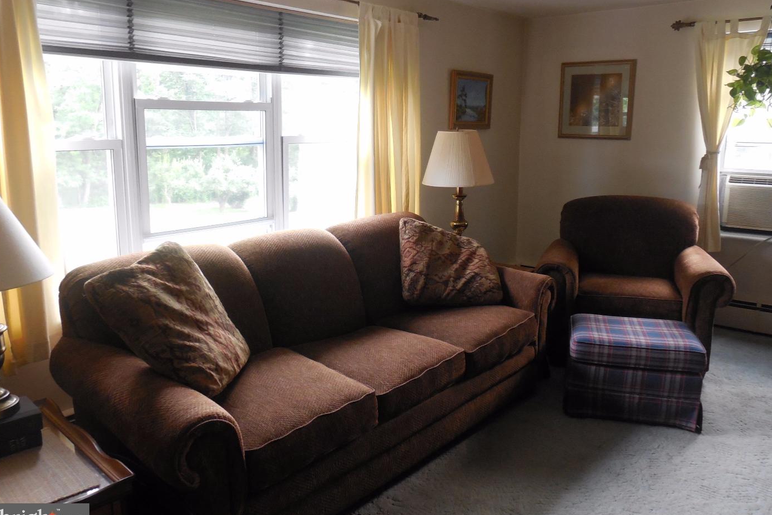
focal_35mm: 28
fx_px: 600
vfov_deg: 46.3
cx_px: 392
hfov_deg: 65.5
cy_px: 235
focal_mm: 4.6
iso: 400
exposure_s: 1/30
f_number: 3.5
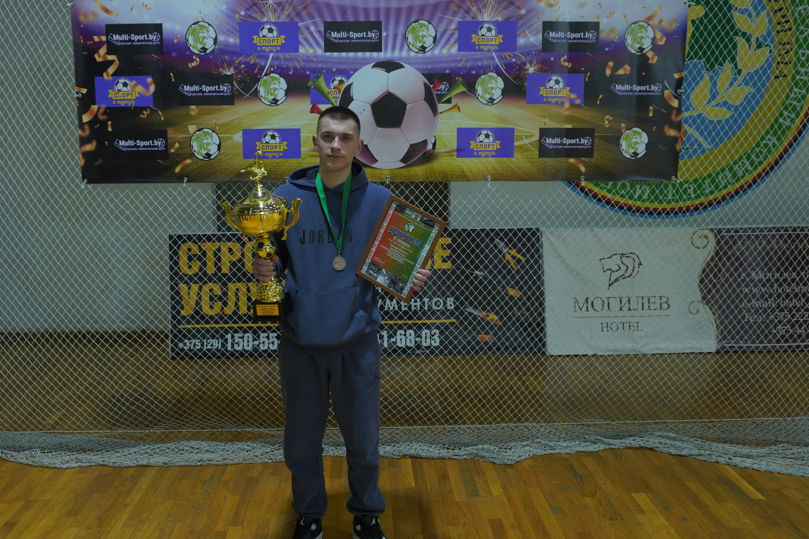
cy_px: 230
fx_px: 652
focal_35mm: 29
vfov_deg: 44.8
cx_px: 365
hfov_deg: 63.5
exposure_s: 1/125
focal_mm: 16
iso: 640
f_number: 4
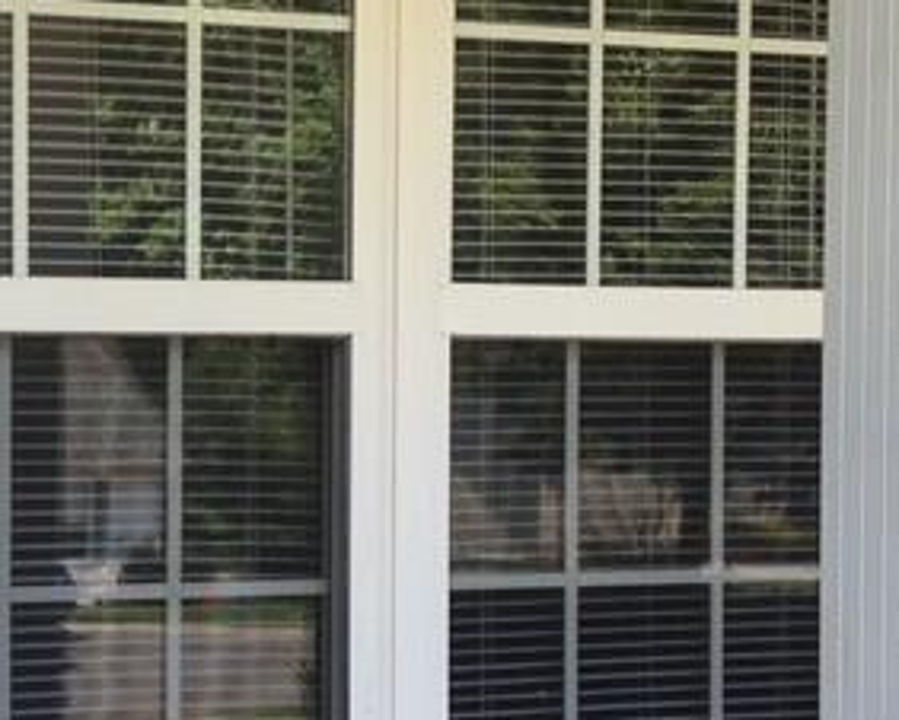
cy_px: 484
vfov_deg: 13.2
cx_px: 0
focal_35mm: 117
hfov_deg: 16.1
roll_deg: +1.2
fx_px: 3115
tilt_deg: -0.2
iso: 50
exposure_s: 1/294
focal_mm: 4.12
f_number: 2.4
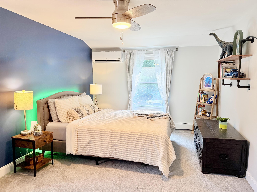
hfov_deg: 71.6
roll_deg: +0.4
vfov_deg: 56.8
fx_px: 178
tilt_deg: -6.4
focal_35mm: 24
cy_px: 96
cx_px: 128
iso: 160
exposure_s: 1/120
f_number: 1.78
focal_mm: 6.76
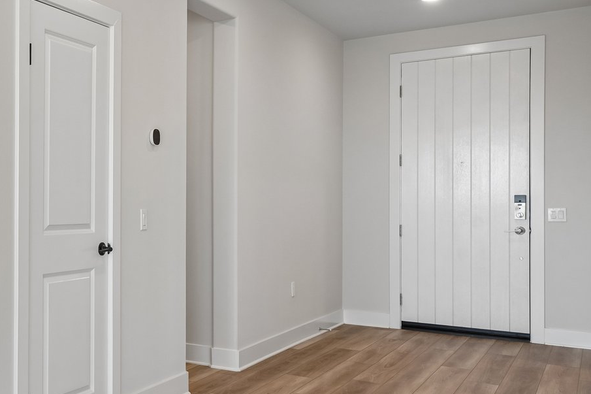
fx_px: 706
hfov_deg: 38.7
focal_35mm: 43
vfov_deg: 31.2
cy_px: 215
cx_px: -35
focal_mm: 19
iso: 320
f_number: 8
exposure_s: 1/30
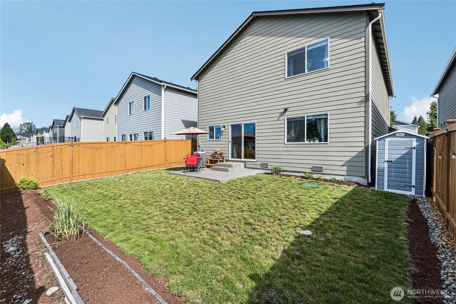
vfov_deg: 77.3
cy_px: 152
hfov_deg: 100.4
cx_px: 228
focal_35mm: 15
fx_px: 190
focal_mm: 10
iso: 250
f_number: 9
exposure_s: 1/250
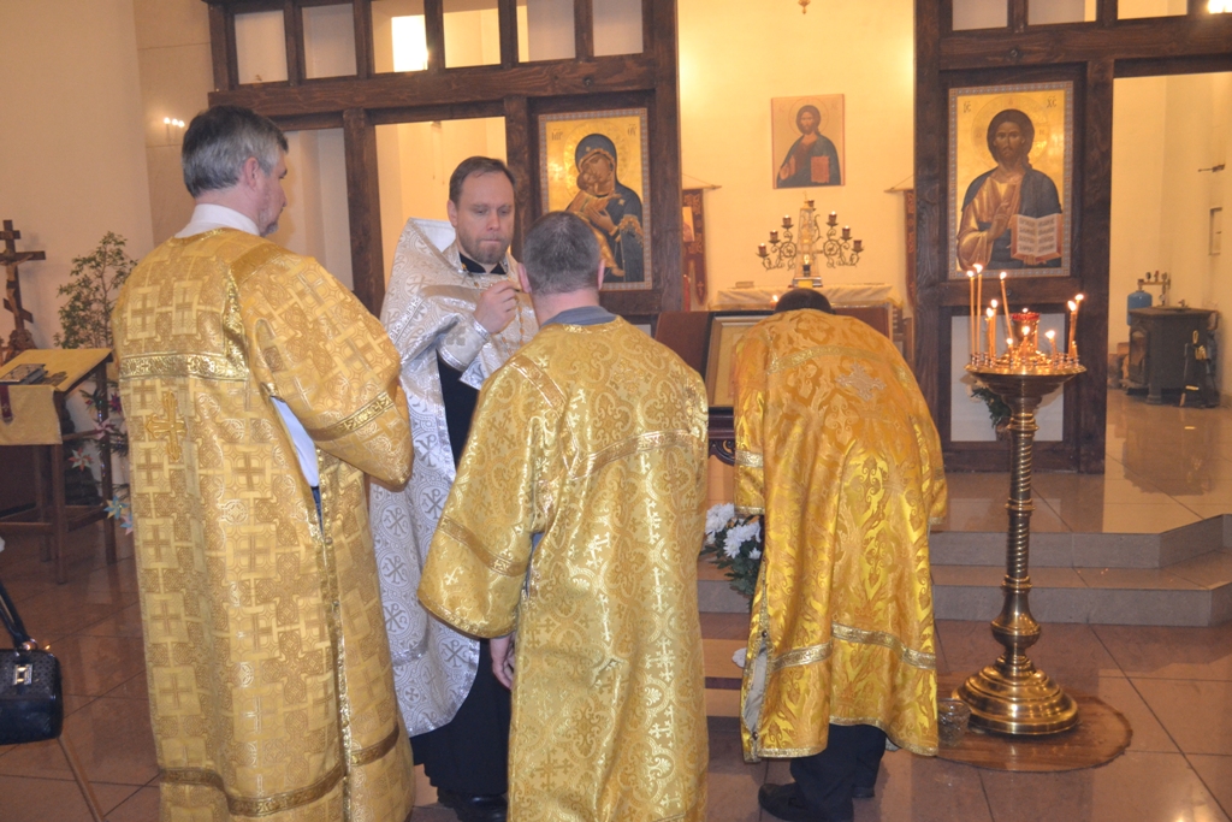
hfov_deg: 61.9
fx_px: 1027
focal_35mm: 30
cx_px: 616
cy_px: 411
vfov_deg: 43.6
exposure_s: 1/60
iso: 2000
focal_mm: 20
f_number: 3.8
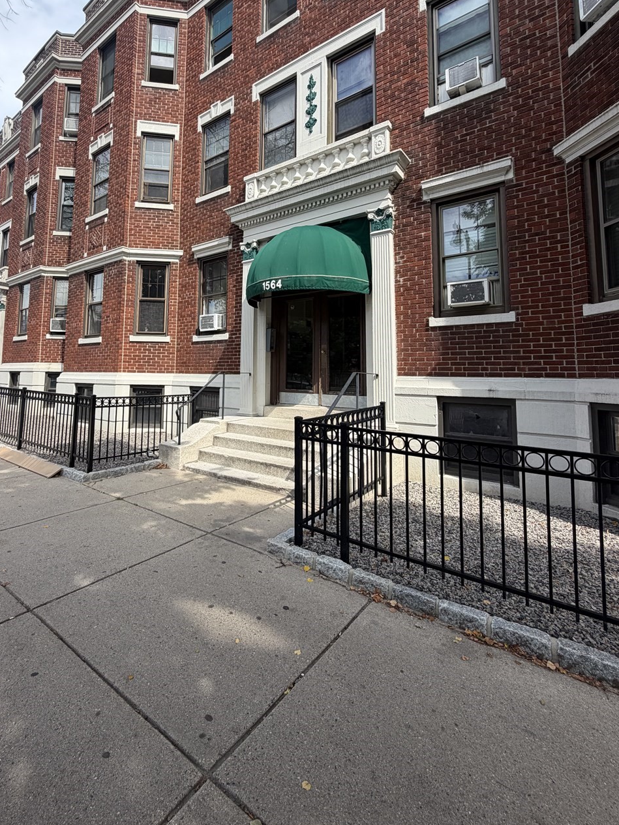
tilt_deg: +4.6
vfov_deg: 90.2
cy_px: 342
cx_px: 256
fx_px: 405
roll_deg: -1.2
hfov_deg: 74.1
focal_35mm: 17
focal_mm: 2.22
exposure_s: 1/607
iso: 40
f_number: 2.2
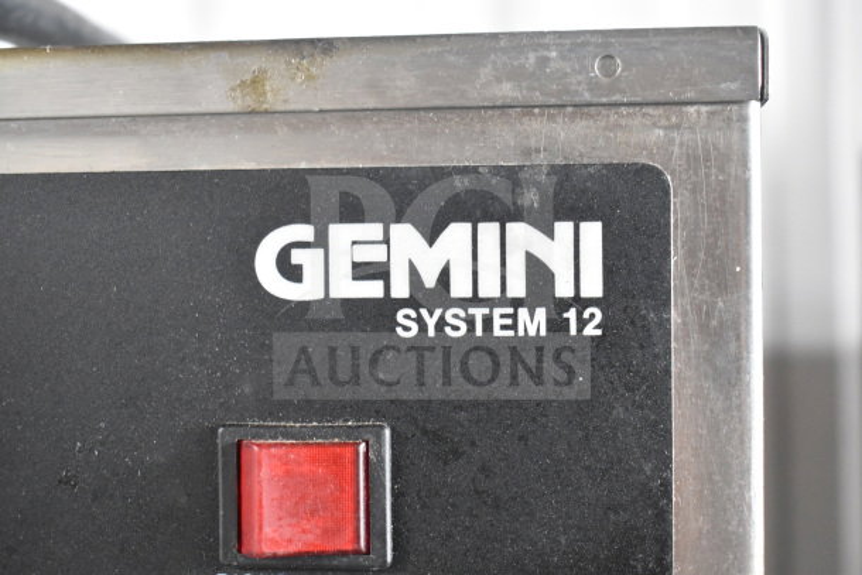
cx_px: 431
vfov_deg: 26.5
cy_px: 288
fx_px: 1221
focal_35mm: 51
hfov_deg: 38.9
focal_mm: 34
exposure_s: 1/50
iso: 4000
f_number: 4.5
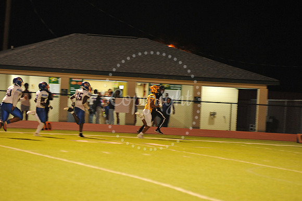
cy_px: 100
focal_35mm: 200
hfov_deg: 10.3
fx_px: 1677
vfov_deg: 6.9
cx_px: 151
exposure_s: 1/160
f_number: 4.5
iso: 3200
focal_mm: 200
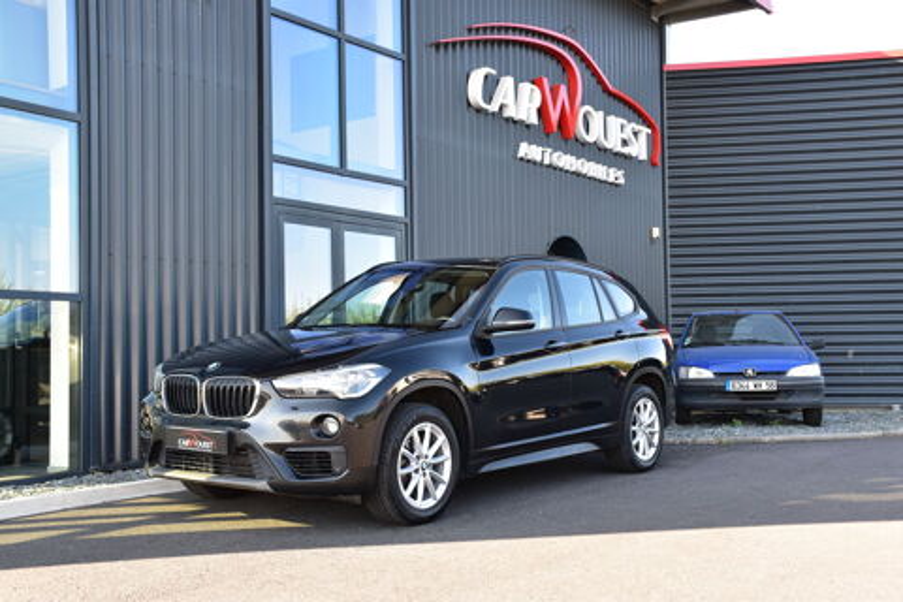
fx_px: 978
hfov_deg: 49.6
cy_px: 301
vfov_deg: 34.2
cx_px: 452
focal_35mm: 39
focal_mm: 26
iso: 400
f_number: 8
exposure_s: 1/80
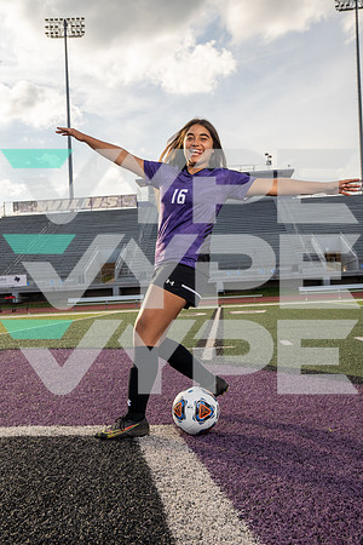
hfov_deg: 36.9
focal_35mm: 36
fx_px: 544
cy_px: 272
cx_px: 182
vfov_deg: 53.1
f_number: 6.3
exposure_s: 1/500
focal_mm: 36
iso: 250
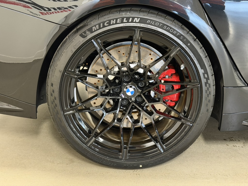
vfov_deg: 30.3
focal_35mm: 48
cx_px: 124
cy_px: 93
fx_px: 344
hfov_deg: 39.7
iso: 500
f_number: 1.78
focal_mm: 6.76
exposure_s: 1/30
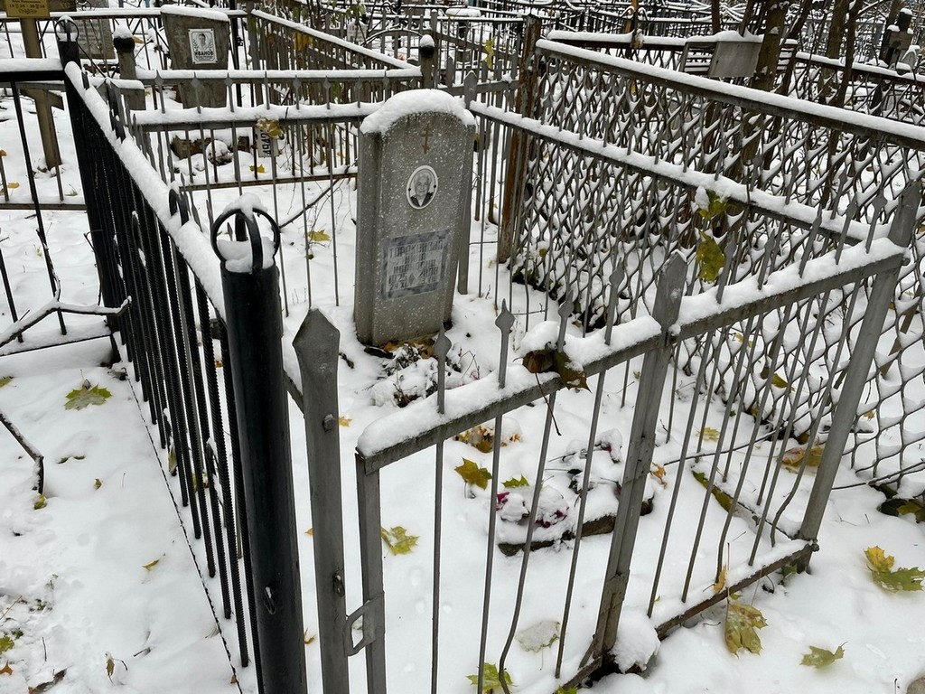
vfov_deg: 53.1
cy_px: 347
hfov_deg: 67.3
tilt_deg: -23.0
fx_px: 695
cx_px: 462
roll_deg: -2.3
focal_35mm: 26
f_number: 1.6
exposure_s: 1/139
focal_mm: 4.2
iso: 32
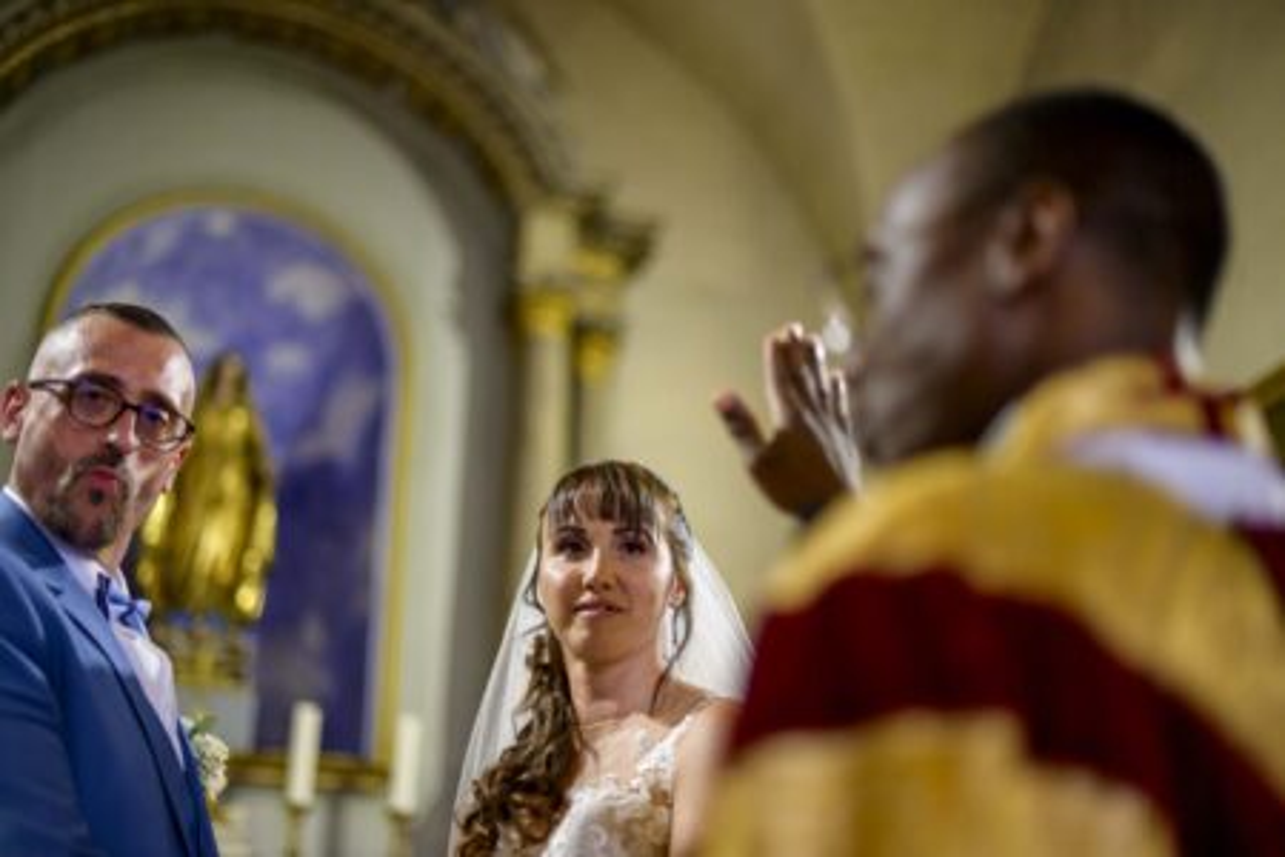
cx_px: 642
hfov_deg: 39.6
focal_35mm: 50
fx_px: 1785
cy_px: 428
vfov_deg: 27.0
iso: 200
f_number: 1.4
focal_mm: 50
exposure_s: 1/80
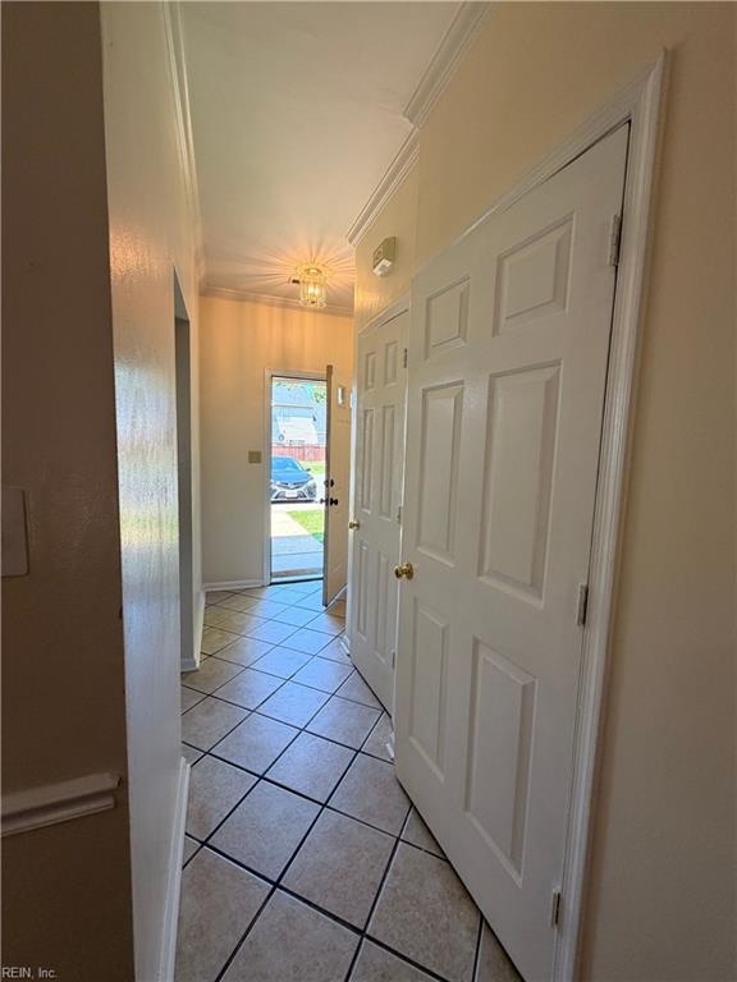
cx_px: 368
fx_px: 397
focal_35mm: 14
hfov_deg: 85.7
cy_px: 491
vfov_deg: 102.1
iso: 125
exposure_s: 1/120
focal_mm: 2.22
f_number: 2.2
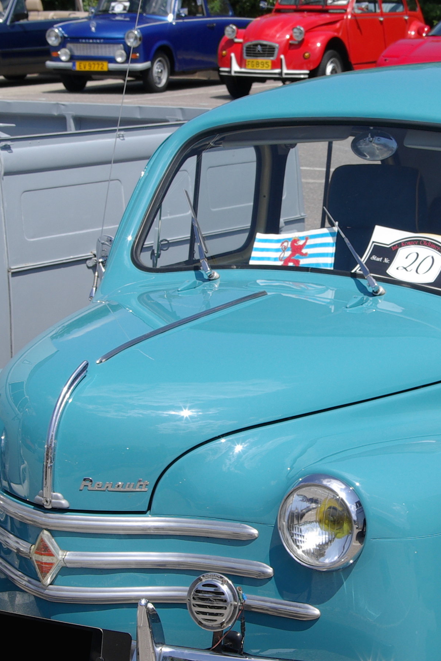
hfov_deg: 13.6
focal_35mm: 100
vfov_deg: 20.4
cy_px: 395
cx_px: 321
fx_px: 1838
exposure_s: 1/180
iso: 100
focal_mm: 31
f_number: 11
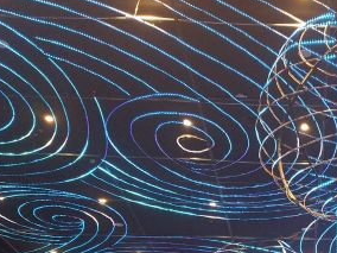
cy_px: 300
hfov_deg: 28.3
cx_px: 342
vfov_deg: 21.4
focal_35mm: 64
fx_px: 623
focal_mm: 4.2
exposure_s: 1/25
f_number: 1.7
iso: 200
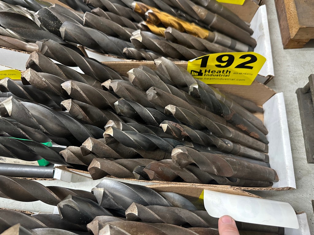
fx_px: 218
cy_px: 118
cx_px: 157
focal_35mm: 24
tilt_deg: -68.6
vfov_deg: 56.8
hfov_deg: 71.6
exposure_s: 1/53
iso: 500
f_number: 1.78
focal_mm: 6.86
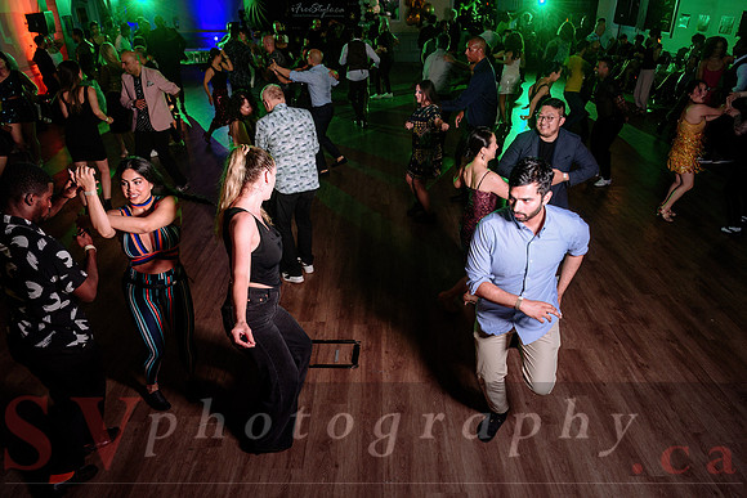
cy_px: 274
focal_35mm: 26
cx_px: 380
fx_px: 549
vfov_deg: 48.8
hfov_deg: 68.5
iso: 800
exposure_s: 1/100
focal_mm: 24
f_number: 3.2
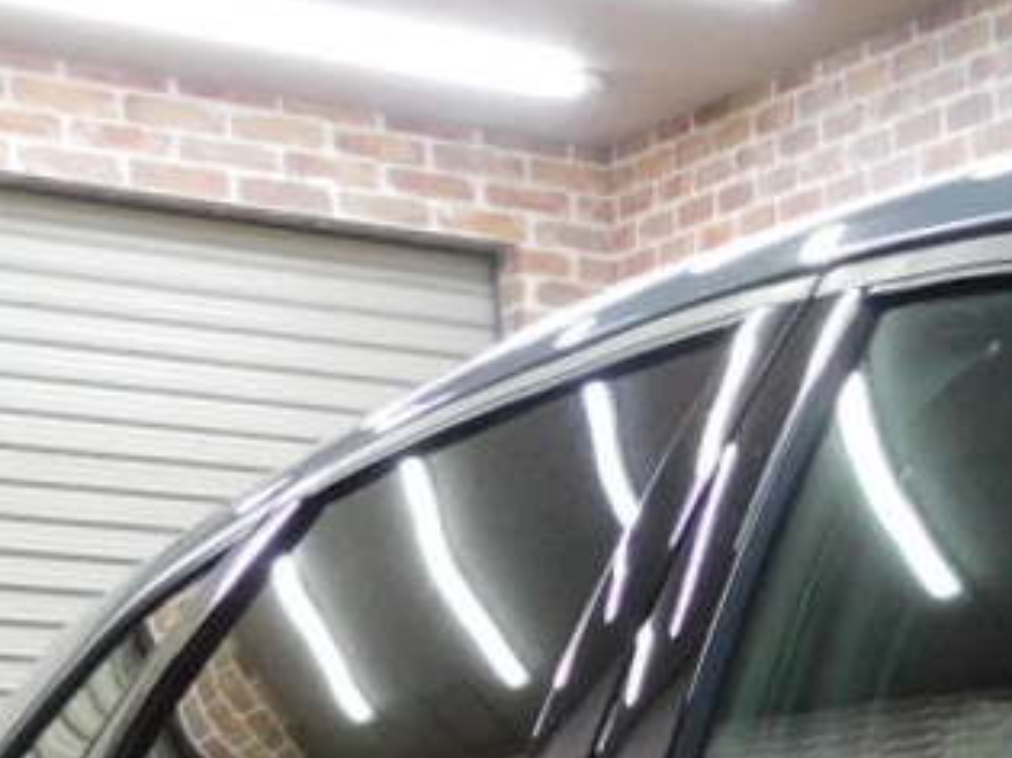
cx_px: 1928
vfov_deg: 11.5
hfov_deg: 14.4
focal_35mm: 117
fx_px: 3419
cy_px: 1481
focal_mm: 4
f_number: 3
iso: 180
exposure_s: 1/30
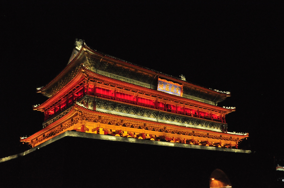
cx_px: 142
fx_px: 260
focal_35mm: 33
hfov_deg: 57.3
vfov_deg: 39.9
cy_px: 94
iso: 3200
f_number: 25
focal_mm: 22
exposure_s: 1/15
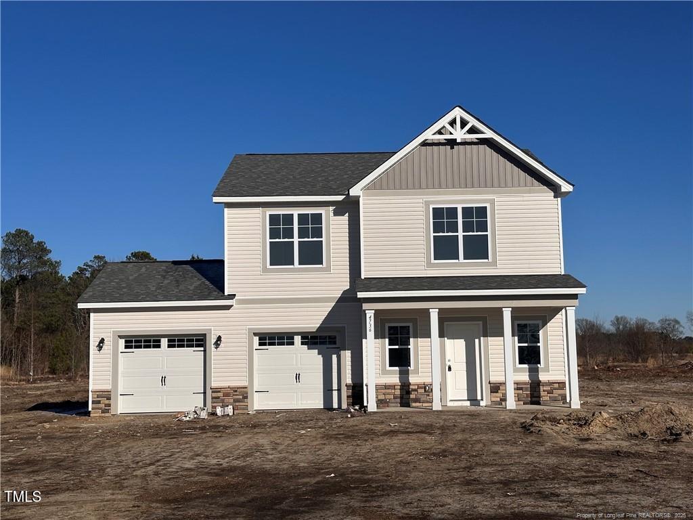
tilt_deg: +6.4
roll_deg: +0.9
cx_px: 346
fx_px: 961
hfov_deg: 39.7
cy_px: 260
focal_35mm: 48
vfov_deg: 30.3
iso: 64
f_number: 1.78
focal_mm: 6.86
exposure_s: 1/10870
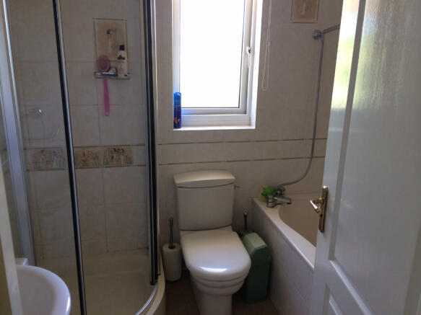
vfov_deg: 46.8
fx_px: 365
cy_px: 158
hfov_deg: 60.0
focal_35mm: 30
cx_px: 210
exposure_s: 1/30
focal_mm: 4.12
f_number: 2.2
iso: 80
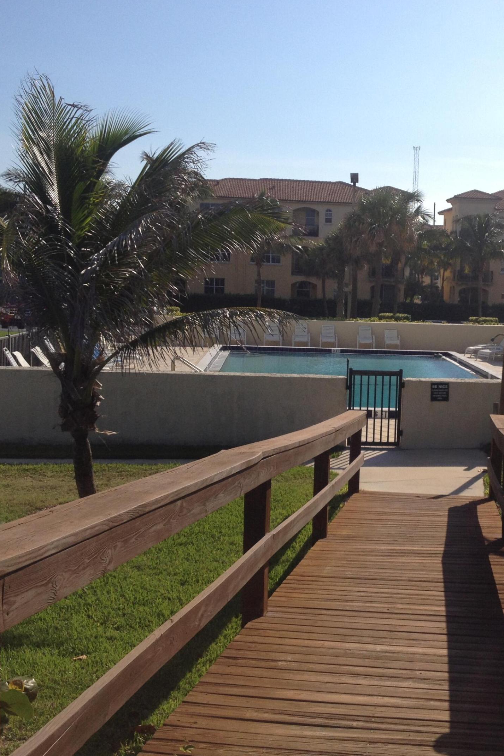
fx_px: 1029
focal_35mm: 49
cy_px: 380
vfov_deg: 40.3
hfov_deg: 27.2
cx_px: 373
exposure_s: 1/2762
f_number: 2.4
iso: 50
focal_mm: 4.28
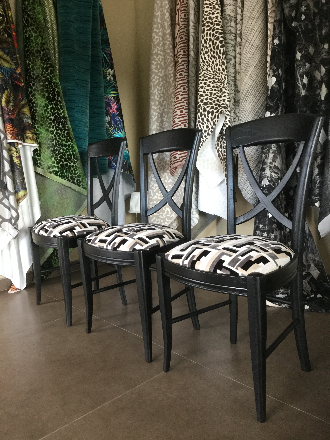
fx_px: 394
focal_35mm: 31
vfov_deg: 58.4
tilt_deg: -9.1
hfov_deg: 45.4
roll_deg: +1.7
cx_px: 165
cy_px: 220
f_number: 2.4
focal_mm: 3.3
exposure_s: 1/33
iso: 100
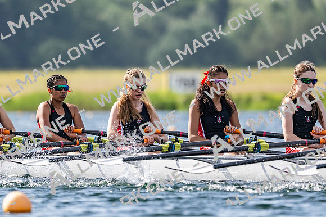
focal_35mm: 600
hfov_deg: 3.4
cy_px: 108
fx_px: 5430
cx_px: 163
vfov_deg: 2.3
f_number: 4.5
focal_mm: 400
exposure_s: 1/2500
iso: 280
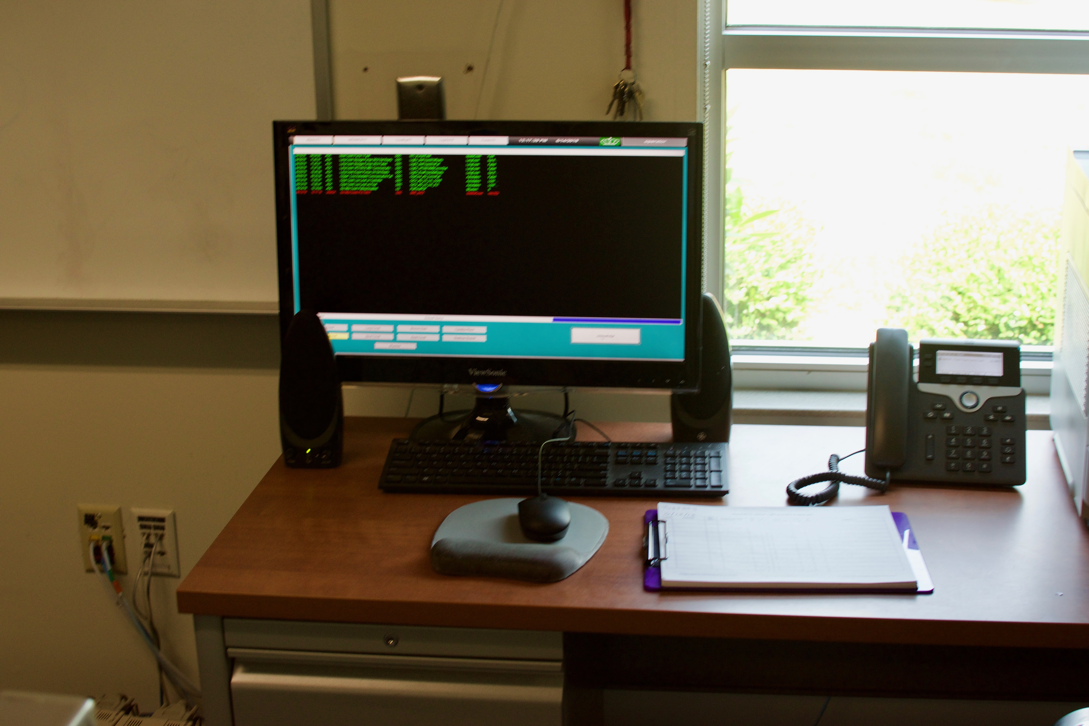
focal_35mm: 52
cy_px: 363
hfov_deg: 37.9
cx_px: 544
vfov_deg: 25.8
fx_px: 1588
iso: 400
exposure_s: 1/80
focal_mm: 35
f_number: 4.5
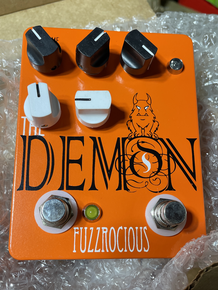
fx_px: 218
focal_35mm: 26
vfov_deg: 67.3
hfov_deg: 53.1
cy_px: 145
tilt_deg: -50.1
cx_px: 109
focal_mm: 4.2
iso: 100
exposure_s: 1/120
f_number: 1.6
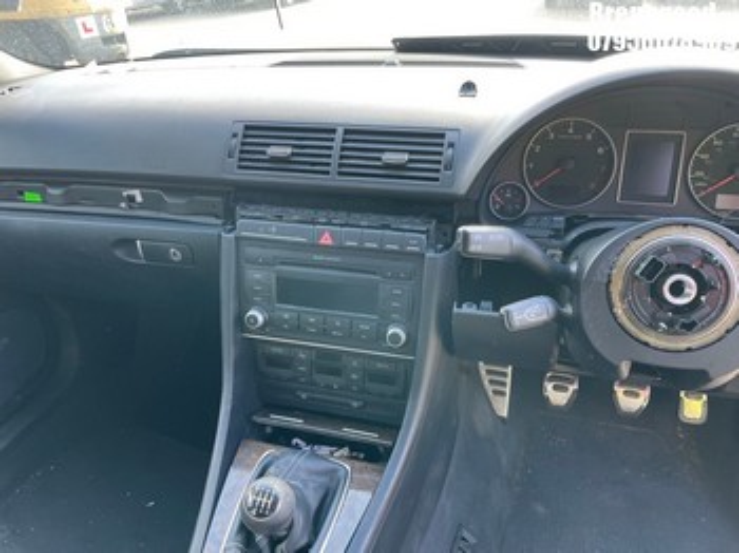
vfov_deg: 53.0
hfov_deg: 67.3
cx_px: 370
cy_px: 276
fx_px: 555
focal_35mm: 26
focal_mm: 4.2
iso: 100
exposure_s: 1/121
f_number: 1.6
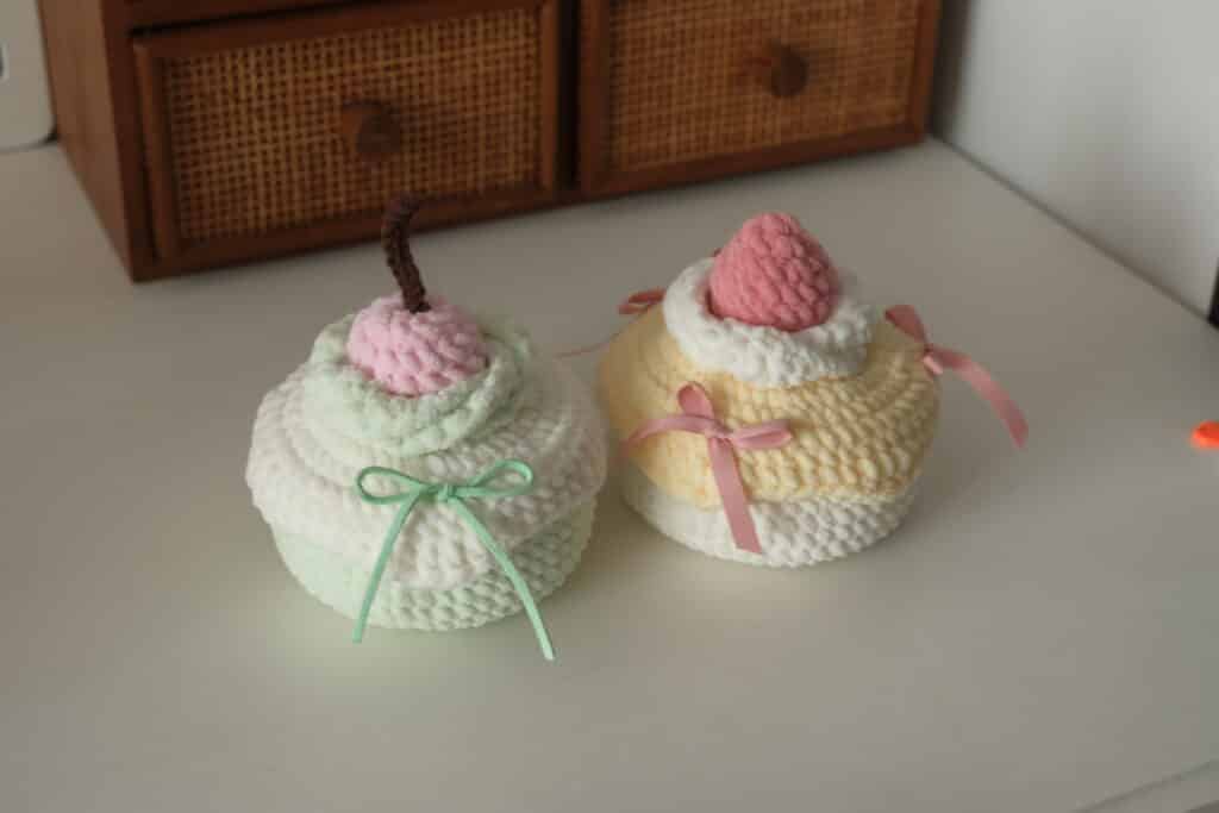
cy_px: 406
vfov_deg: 25.1
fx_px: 1829
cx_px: 610
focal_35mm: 54
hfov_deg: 36.9
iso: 160
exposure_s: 1/15
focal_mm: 36.3
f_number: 5
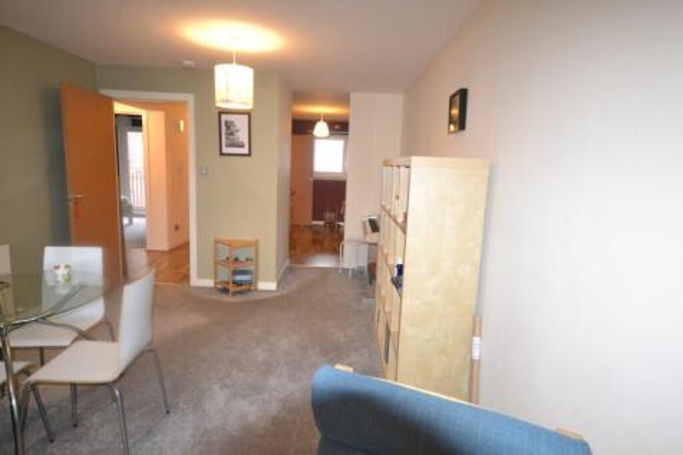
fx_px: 398
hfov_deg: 81.2
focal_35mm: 21
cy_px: 228
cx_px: 342
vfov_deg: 59.5
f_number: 4.8
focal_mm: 14
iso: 3200
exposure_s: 1/60
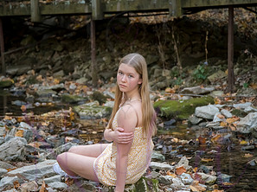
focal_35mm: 124
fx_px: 920
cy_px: 112
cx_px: 129
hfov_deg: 15.9
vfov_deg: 11.9
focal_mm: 85
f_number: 4.5
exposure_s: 1/320
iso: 800
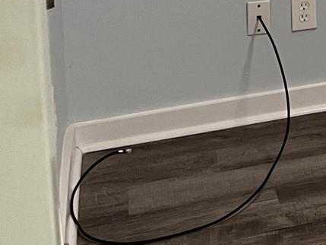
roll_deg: +0.3
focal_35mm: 124
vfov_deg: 11.2
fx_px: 1168
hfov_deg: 13.3
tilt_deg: -6.8
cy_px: -179
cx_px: 681
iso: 100
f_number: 1.6
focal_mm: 4.2
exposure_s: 1/60
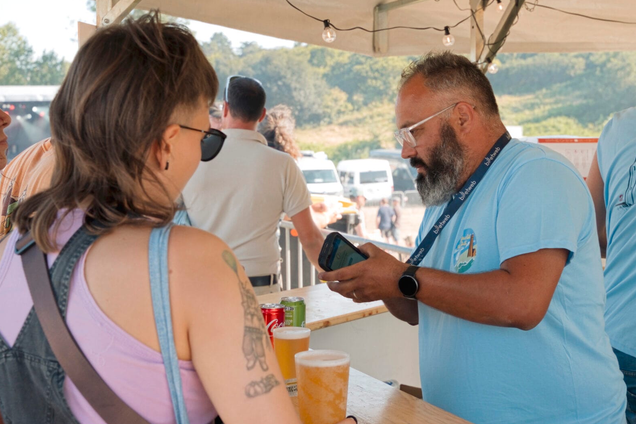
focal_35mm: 57
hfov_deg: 35.2
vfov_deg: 23.9
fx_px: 1000
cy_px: 230
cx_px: 372
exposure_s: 1/250
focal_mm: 46.5
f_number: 7.1
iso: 250
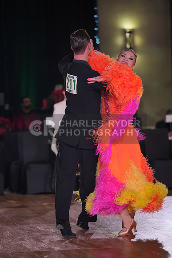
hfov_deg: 9.7
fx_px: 1010
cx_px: 86
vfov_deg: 14.5
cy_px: 129
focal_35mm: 141
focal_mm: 141
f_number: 2.8
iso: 640
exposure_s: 1/400
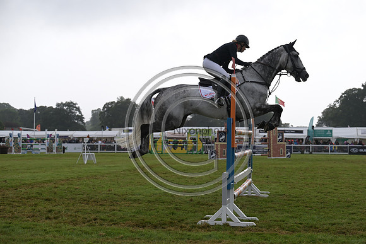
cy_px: 122
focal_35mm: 70
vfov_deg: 19.5
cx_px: 183
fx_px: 712
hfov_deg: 28.8
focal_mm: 70
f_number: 4.5
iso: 900
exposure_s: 1/1250
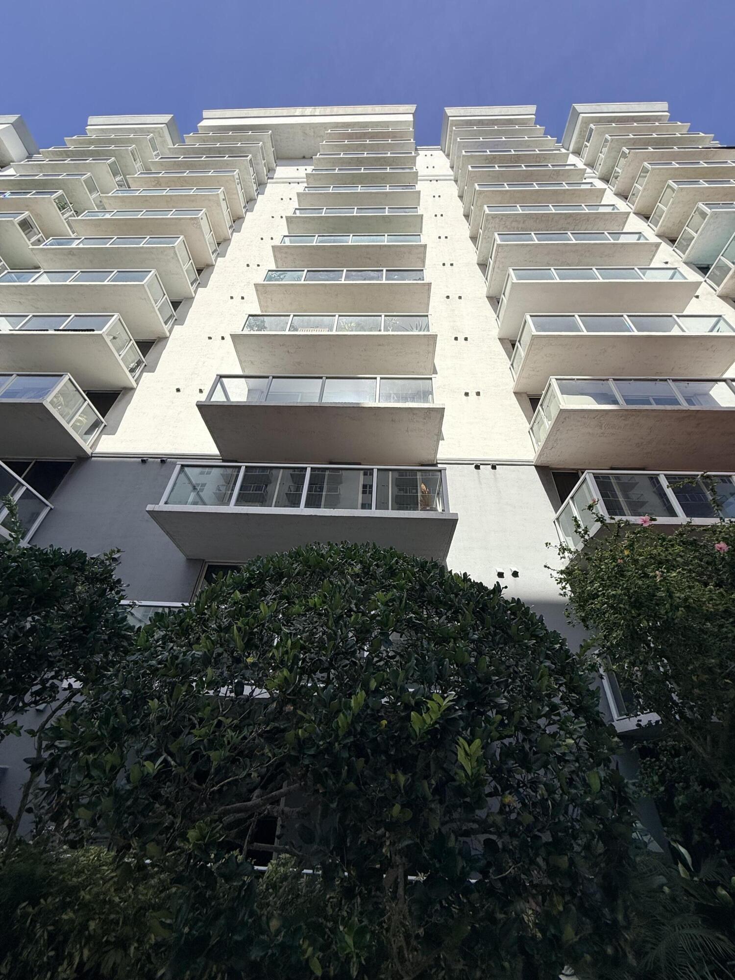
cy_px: 490
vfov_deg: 102.1
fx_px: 396
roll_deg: -4.4
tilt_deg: +37.3
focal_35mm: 14
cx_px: 368
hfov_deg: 85.7
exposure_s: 1/1698
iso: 50
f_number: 2.2
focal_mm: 2.22
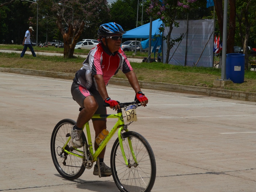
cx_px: 116
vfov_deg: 15.6
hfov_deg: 20.7
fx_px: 699
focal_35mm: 95
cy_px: 99
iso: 320
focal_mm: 55
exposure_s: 1/2000
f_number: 7.1
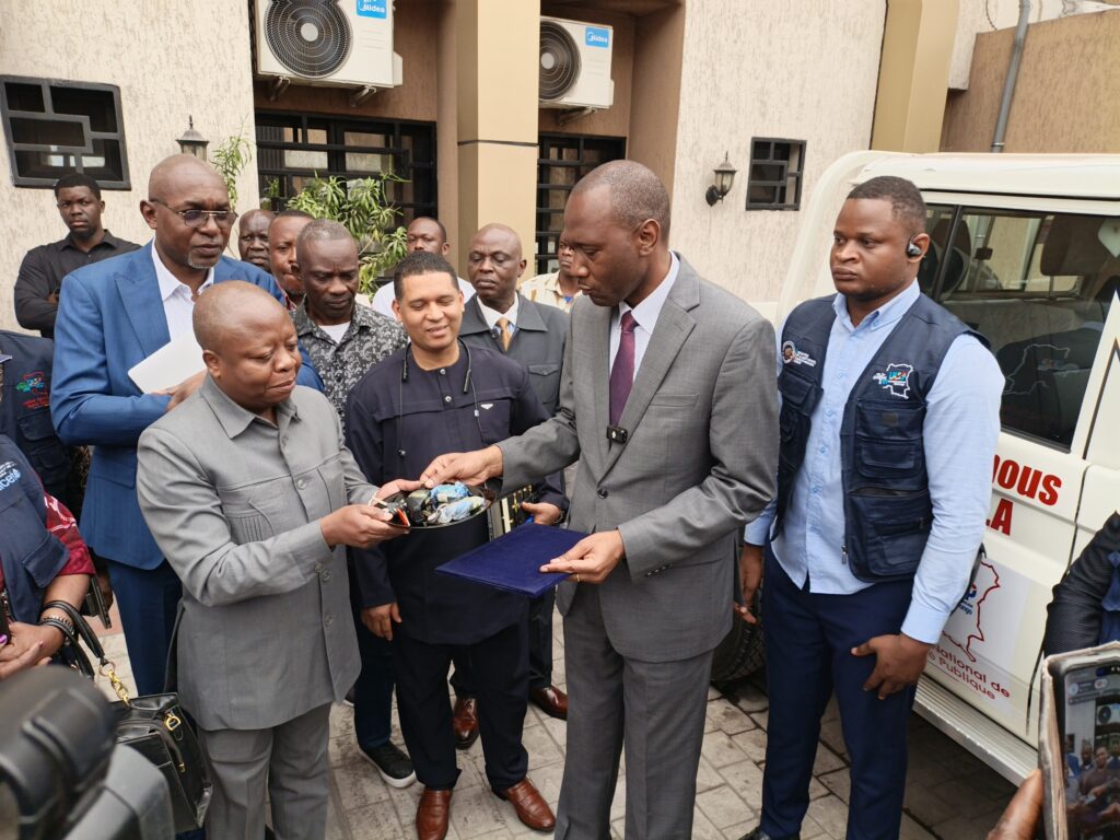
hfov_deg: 73.9
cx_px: 560
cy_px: 420
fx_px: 744
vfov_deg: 58.9
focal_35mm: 23
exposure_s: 1/53.3
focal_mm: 4.71
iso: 70
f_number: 1.79
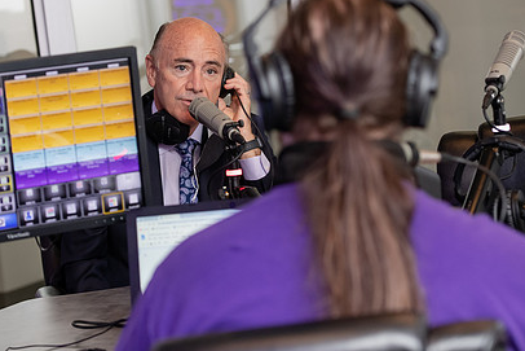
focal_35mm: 117
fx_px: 1707
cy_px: 156
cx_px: 234
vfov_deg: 11.7
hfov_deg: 17.5
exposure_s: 1/125
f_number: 3.5
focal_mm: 82
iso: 1250
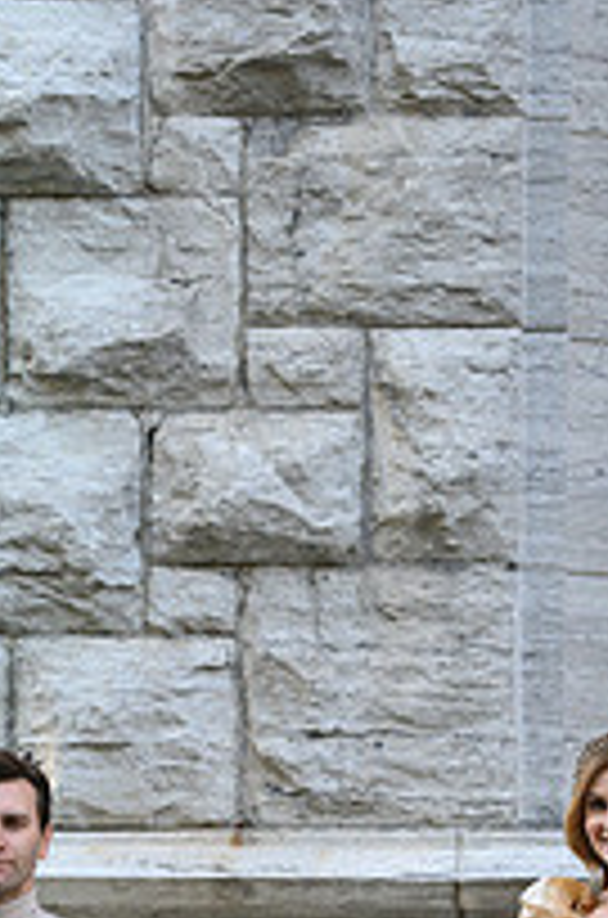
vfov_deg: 8.4
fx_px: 6187
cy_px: 999
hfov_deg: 5.6
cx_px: 345
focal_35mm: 243
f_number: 3.2
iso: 1600
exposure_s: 1/1250
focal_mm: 110
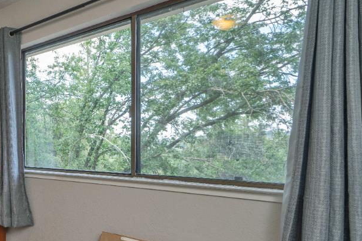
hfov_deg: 40.0
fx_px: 322
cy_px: 140
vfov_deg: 41.0
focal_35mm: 32
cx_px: -80
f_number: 6.3
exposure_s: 1/40
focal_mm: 13
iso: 320
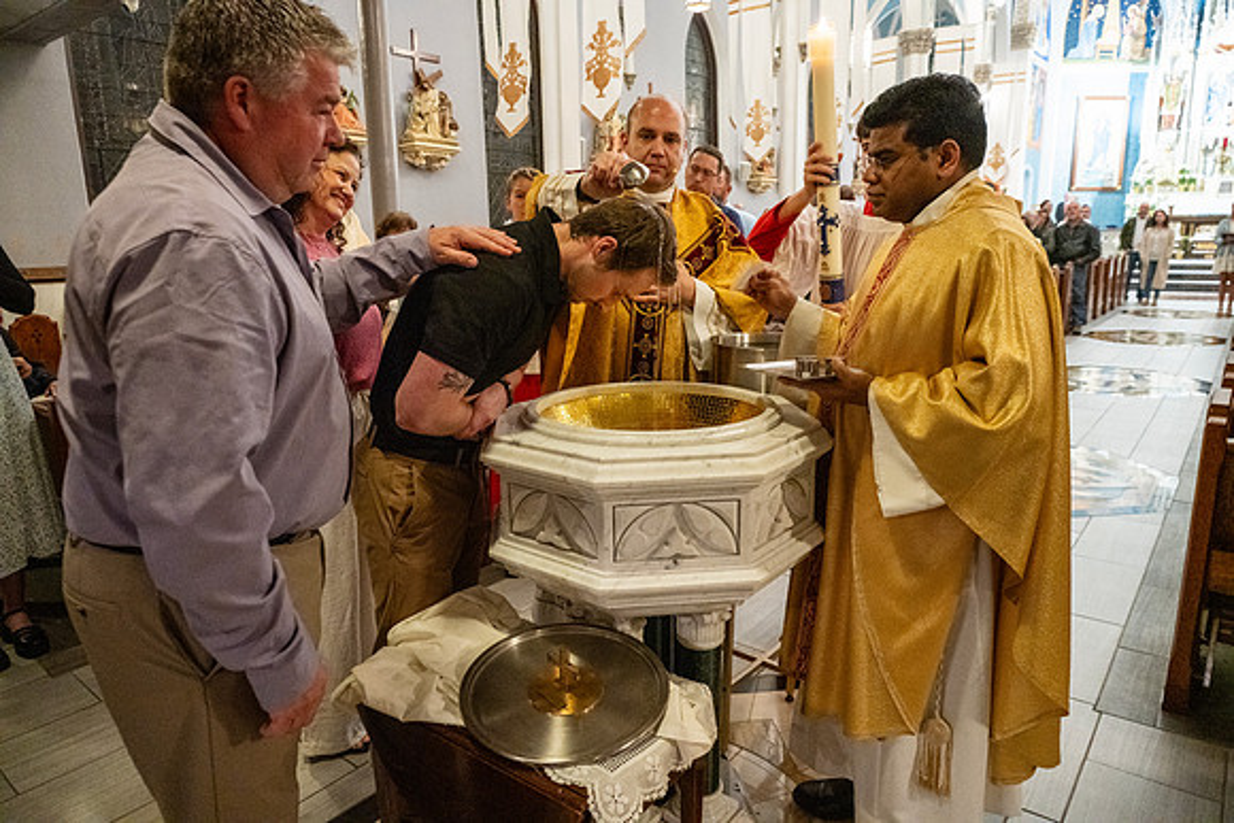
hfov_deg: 73.7
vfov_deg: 53.2
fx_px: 823
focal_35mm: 24
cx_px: 617
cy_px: 412
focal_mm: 24
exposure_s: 1/60
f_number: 4.5
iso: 5000
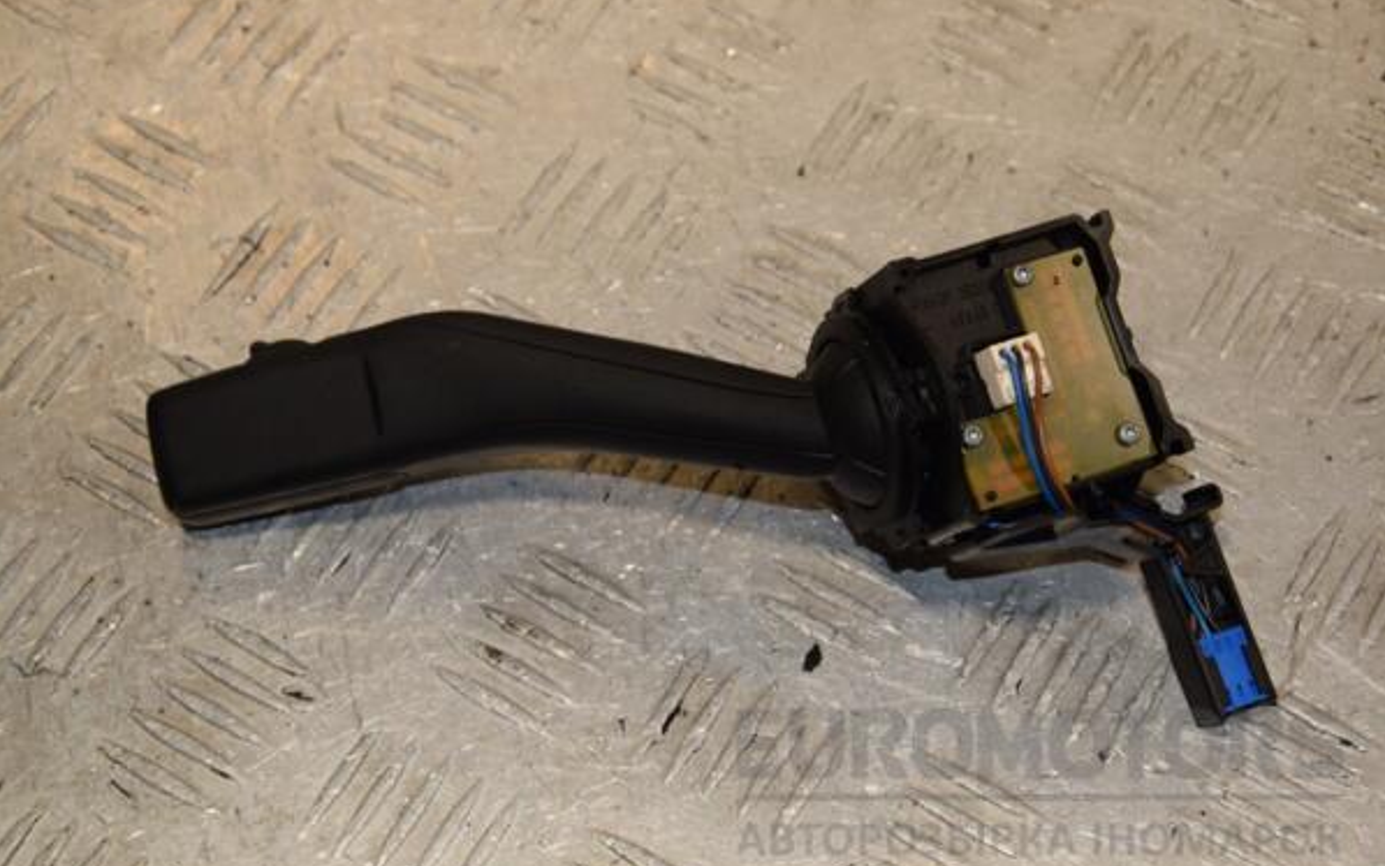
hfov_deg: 23.3
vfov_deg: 14.7
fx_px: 3360
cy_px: 435
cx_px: 692
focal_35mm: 89
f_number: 7.1
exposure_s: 1/200
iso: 800
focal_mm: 58
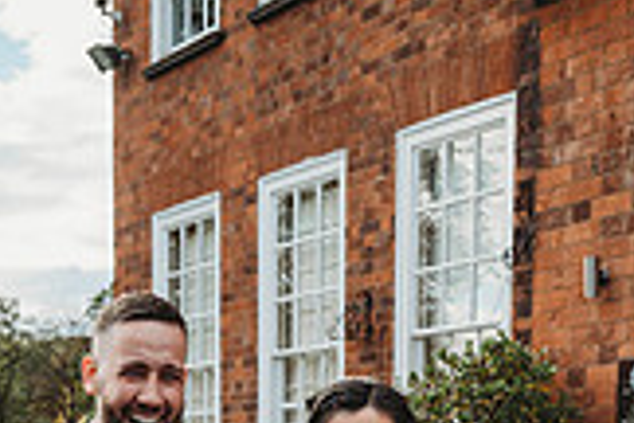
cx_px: 215
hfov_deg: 23.5
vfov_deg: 14.5
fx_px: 1514
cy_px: 689
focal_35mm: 86
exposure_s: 1/800
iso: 160
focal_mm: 24
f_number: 4.5
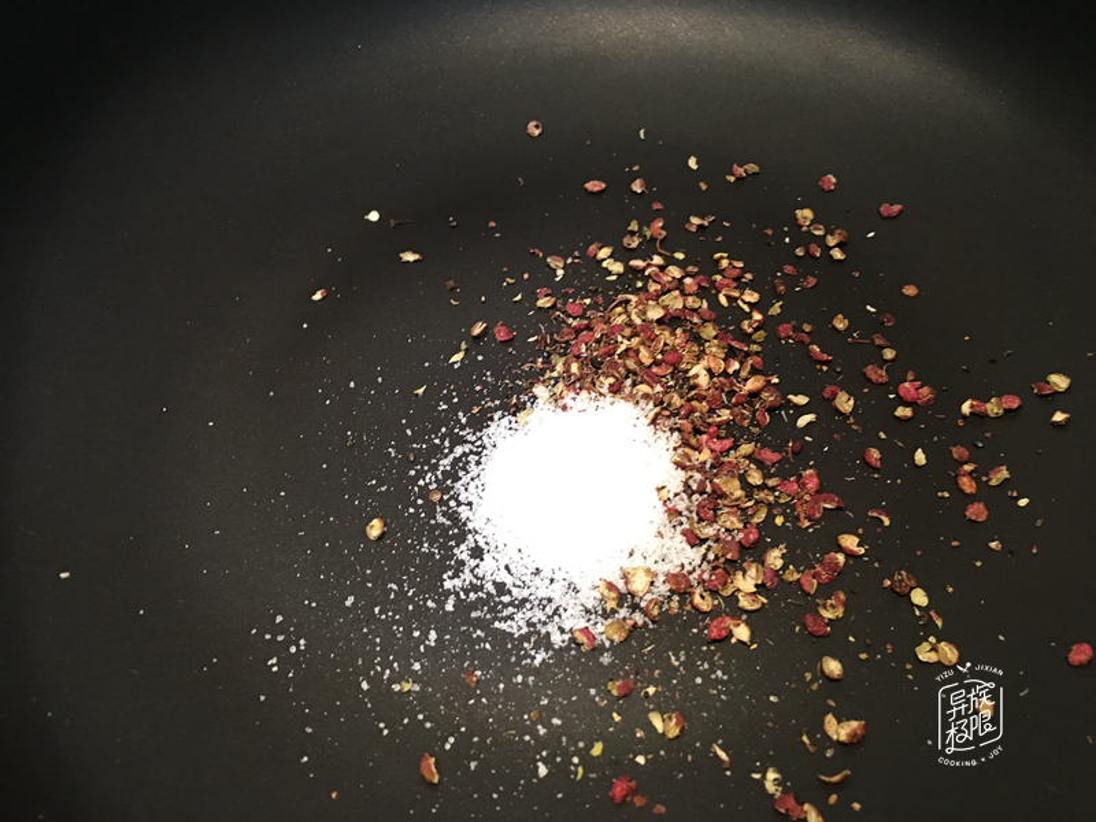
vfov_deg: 48.2
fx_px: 918
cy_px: 411
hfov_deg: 61.7
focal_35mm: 29
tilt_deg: -50.3
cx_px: 548
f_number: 2.2
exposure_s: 1/10
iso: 100
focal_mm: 4.15
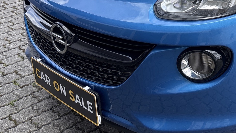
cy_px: -11
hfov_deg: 32.6
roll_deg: +1.1
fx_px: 369
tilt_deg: -18.5
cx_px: 235
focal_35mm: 59
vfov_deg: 19.6
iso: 50
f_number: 1.6
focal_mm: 5.96
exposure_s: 1/1103
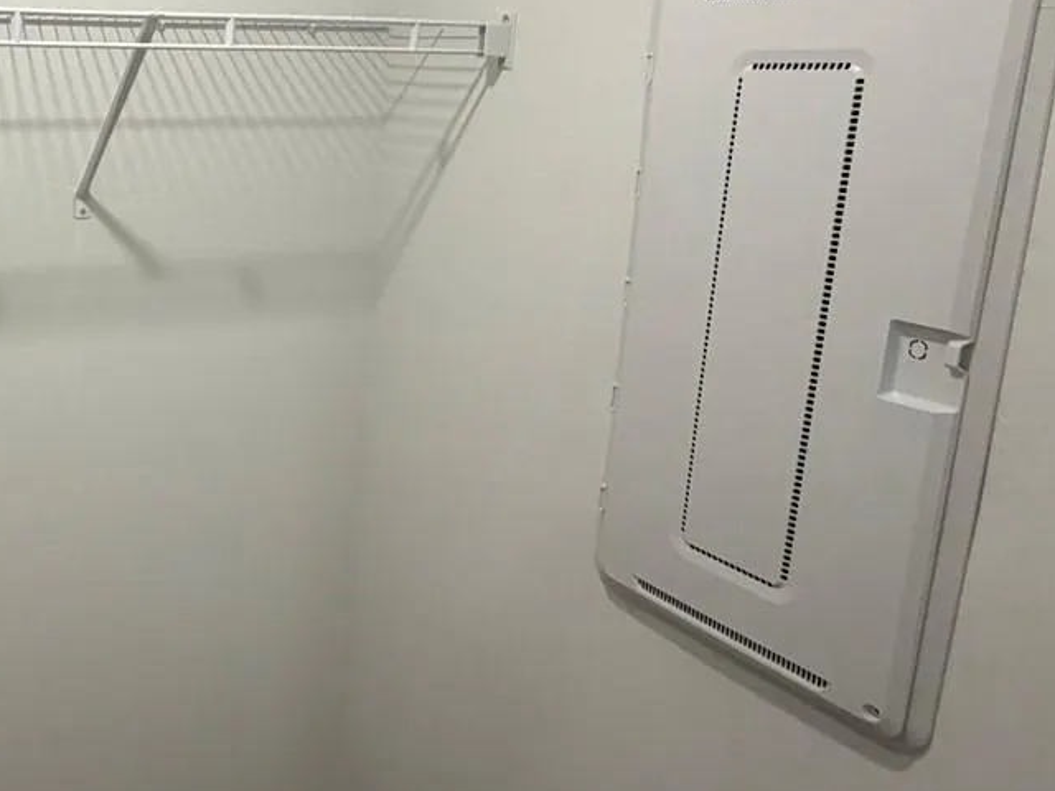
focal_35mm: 35
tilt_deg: -11.7
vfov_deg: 40.4
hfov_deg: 47.5
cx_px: 112
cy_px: 297
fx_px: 1067
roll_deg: +1.1
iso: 160
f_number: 2.2
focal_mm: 2.22
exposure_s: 1/120
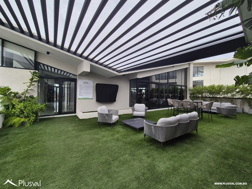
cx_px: 126
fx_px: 95
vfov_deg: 89.9
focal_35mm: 13
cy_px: 94
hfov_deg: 106.2
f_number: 2.2
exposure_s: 1/463
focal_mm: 2.2
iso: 50
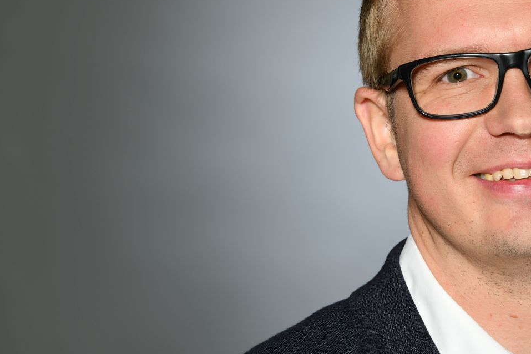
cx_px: 495
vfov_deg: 3.7
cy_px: 169
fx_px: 5472
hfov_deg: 5.5
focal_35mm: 371
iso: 64
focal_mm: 185
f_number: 8
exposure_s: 1/160
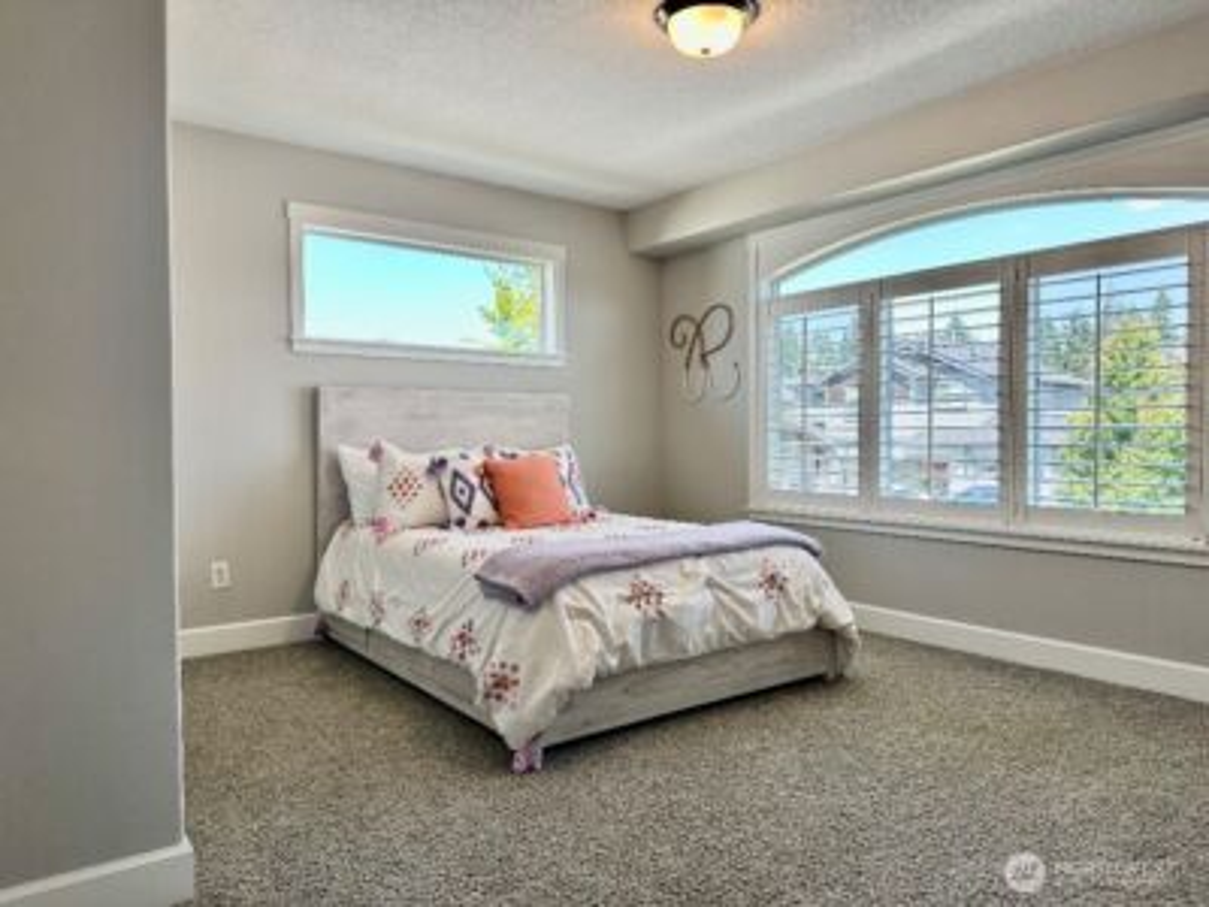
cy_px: 454
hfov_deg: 71.6
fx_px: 838
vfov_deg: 56.8
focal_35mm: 24
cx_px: 604
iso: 80
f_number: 1.78
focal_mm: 6.86
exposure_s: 1/271
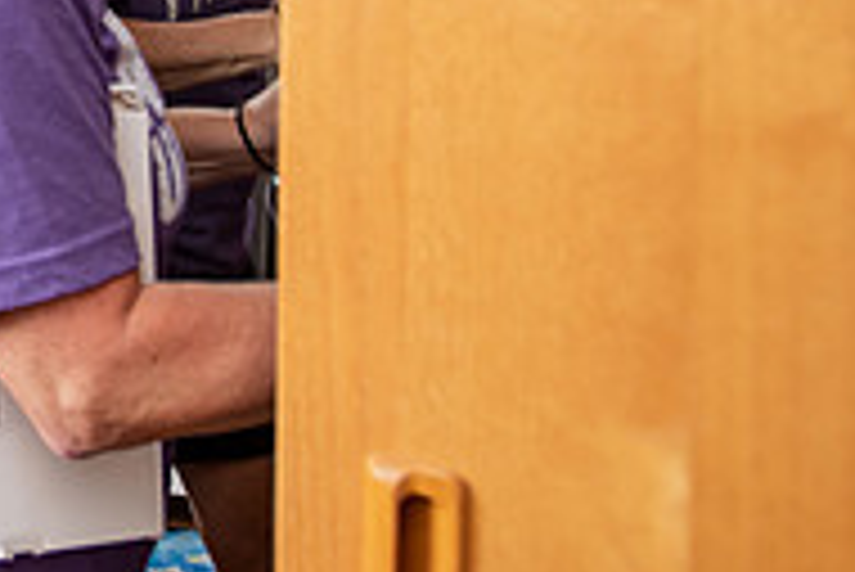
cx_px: -338
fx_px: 1592
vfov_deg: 19.2
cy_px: -119
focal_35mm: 67
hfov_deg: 24.9
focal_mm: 22
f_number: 3.5
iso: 800
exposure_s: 1/100
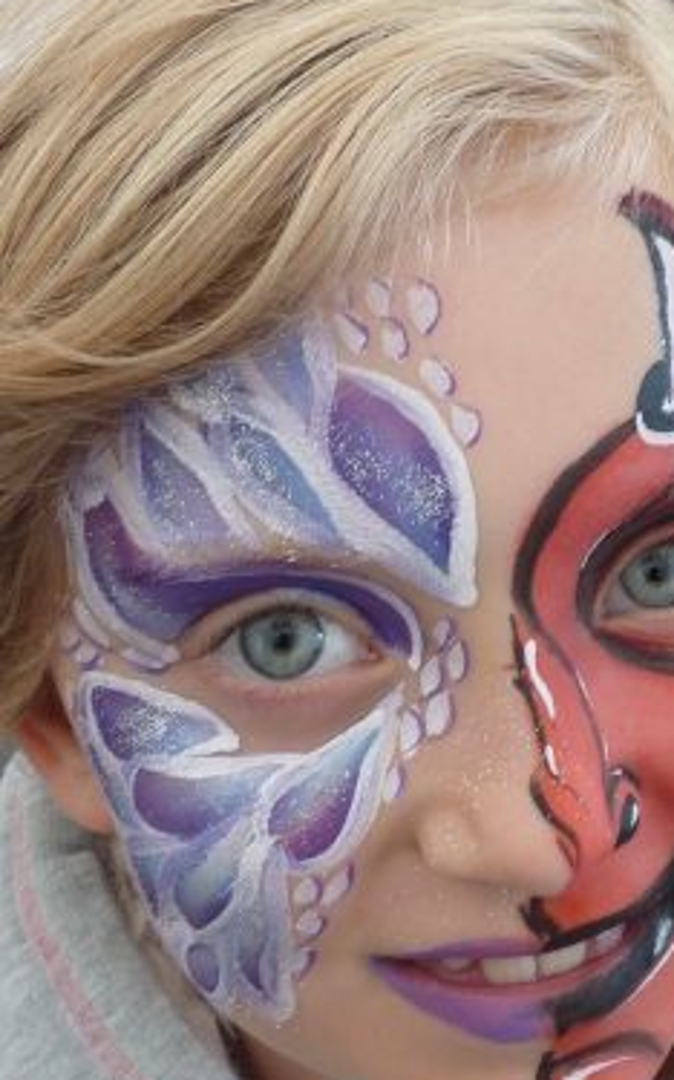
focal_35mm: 68
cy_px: 660
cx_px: 507
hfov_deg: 19.0
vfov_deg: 30.1
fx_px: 2001
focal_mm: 4.8
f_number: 2.8
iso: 100
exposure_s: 1/30
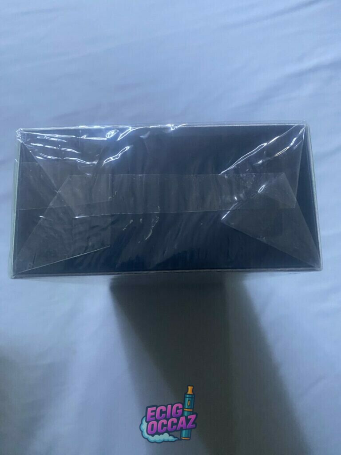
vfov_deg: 69.4
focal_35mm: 25
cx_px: 170
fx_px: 328
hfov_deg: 54.9
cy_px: 228
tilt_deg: -73.6
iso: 500
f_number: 1.8
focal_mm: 4.25
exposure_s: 1/40
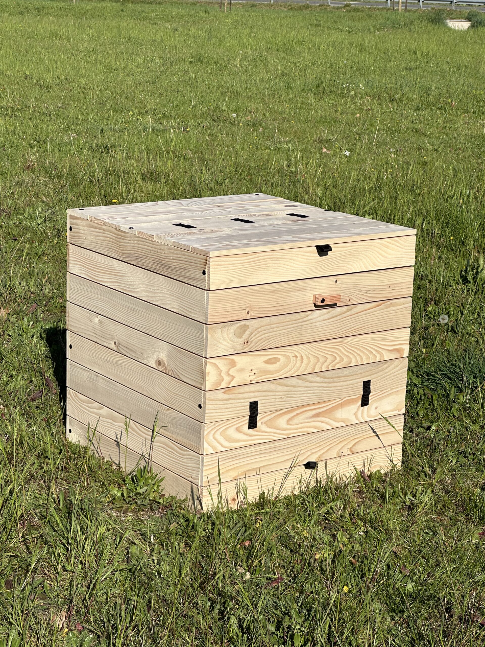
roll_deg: -1.4
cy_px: 324
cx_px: 242
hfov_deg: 19.1
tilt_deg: -14.5
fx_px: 1438
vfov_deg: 25.3
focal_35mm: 77
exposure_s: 1/1220
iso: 32
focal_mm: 9
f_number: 2.8
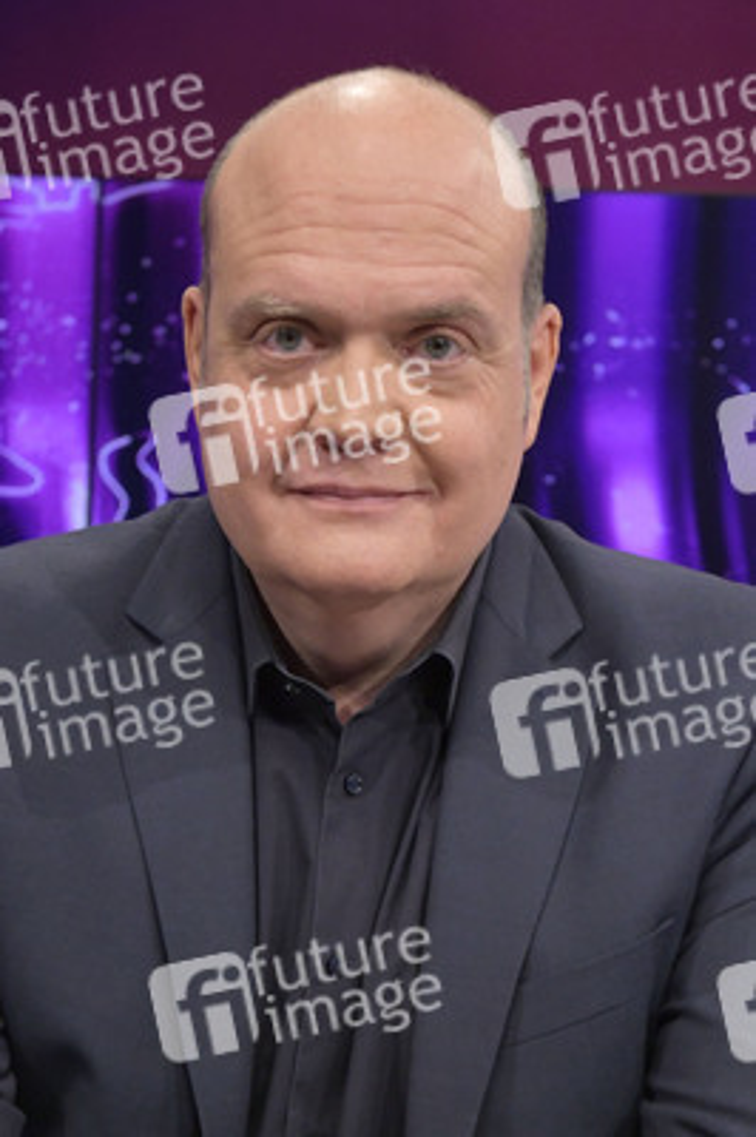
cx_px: 378
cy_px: 568
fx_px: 1578
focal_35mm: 50
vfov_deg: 39.6
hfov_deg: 26.9
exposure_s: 1/200
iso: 2500
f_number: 5.6
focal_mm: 50
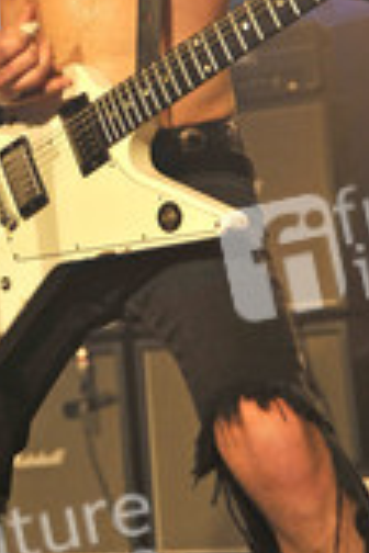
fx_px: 1461
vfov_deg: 21.1
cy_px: 79
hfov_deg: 14.3
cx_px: 91
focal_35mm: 95
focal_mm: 40
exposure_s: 1/500
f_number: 2.8
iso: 1250
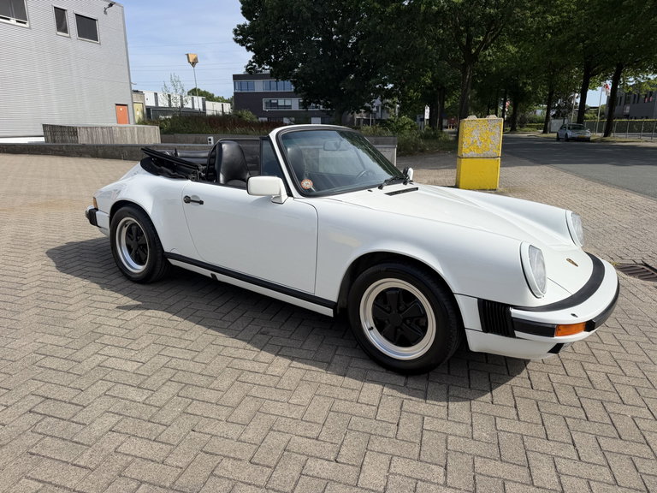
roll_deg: +1.2
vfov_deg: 56.8
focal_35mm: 24
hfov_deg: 71.6
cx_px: 328
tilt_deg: -14.7
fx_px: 456
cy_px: 246
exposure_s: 1/4673
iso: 80
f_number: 1.78
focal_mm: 6.76
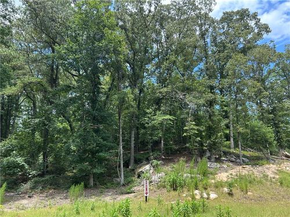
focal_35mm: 26
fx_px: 218
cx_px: 145
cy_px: 108
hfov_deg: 67.3
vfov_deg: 53.1
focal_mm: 5.7
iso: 50
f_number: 1.5
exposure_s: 1/982
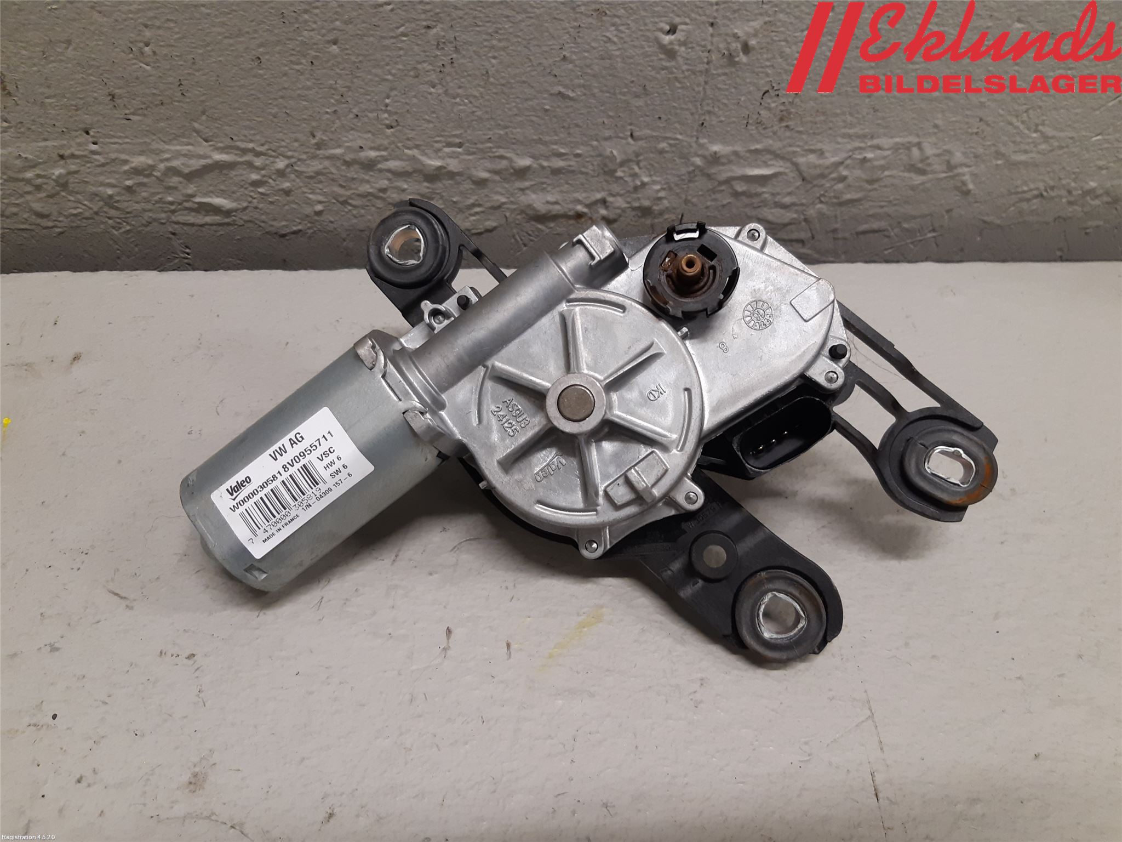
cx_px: 561
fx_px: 843
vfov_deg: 53.1
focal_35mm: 26
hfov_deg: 67.3
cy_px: 421
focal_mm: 3.93
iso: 125
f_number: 1.7
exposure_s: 1/50
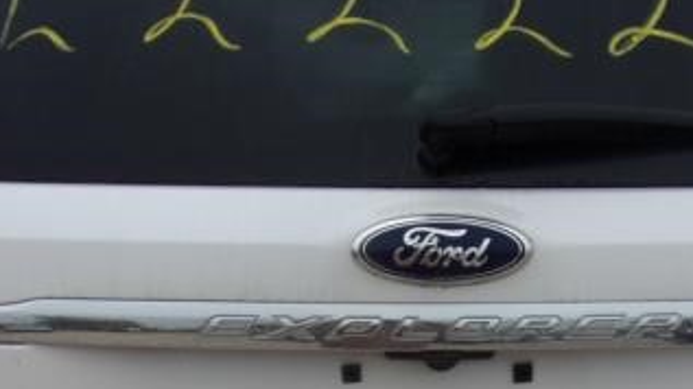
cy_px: 393
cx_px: 437
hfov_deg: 31.7
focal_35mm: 66
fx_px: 1212
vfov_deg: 17.8
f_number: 3.3
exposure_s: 1/210
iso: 80
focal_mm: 4.3
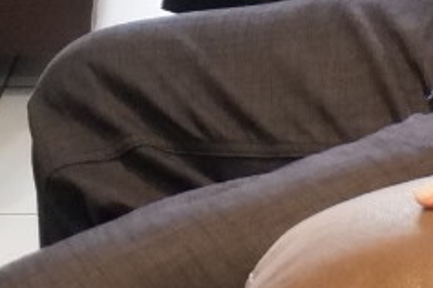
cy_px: -479
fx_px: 3969
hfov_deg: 6.2
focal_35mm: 330
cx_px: 406
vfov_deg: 4.1
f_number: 4.7
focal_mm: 29.5
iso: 3200
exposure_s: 1/60
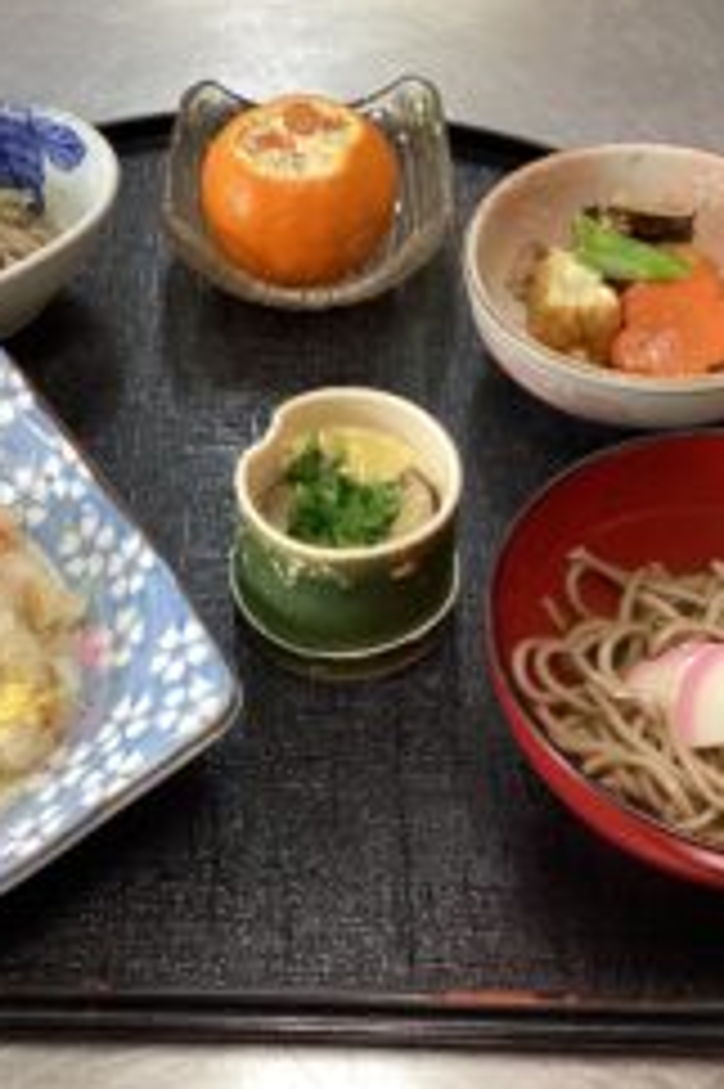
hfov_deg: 26.8
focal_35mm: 50
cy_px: 578
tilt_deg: -52.5
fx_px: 1510
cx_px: 241
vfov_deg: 39.6
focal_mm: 3.3
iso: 125
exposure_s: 1/60
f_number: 2.4
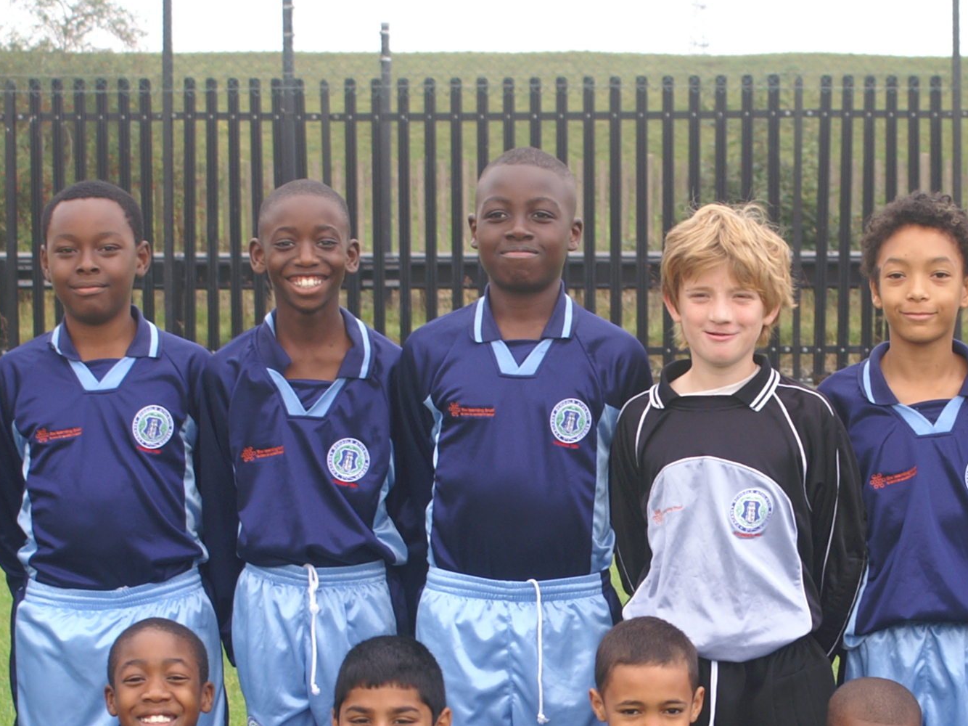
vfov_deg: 11.3
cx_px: 737
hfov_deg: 15.1
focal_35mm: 130
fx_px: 3635
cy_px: 636
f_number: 5.6
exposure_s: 1/80
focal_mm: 40
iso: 200
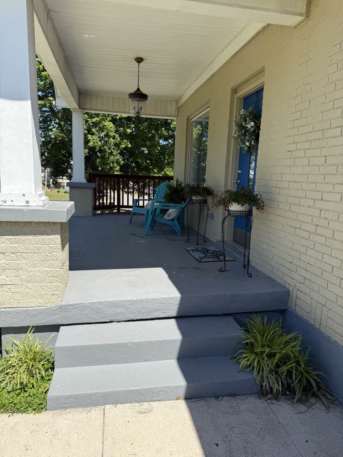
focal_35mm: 24
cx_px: 172
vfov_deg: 71.6
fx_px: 317
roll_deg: -2.3
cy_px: 228
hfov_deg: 56.8
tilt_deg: -10.6
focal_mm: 6.76
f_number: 1.78
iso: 80
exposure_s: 1/3145
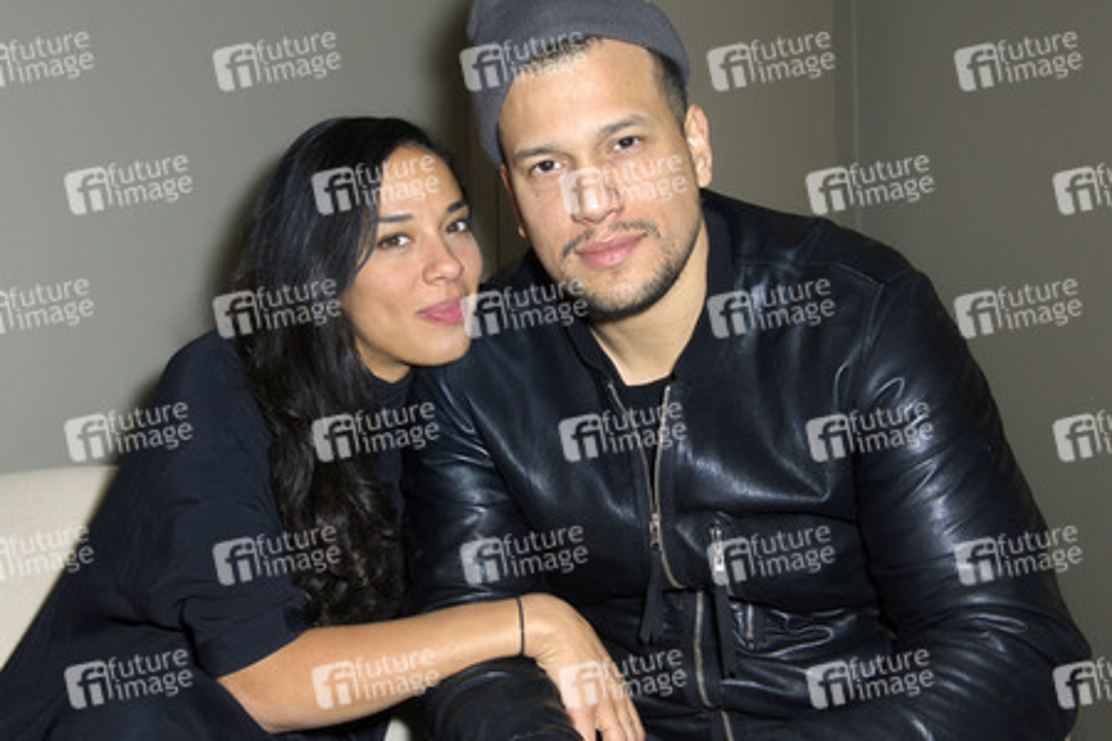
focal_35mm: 38
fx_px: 1174
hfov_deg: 50.7
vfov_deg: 35.1
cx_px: 556
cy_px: 370
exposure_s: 1/100
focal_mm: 38
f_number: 9
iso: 800
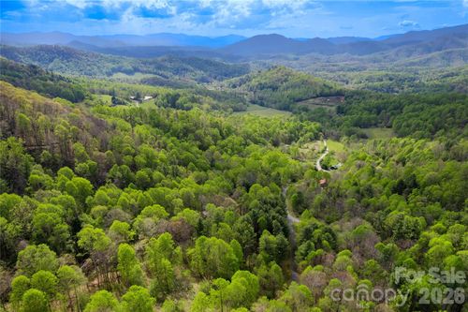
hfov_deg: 78.6
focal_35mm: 22
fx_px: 286
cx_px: 234
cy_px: 156
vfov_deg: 57.2
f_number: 2.8
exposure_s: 1/2000
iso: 120
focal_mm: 8.38
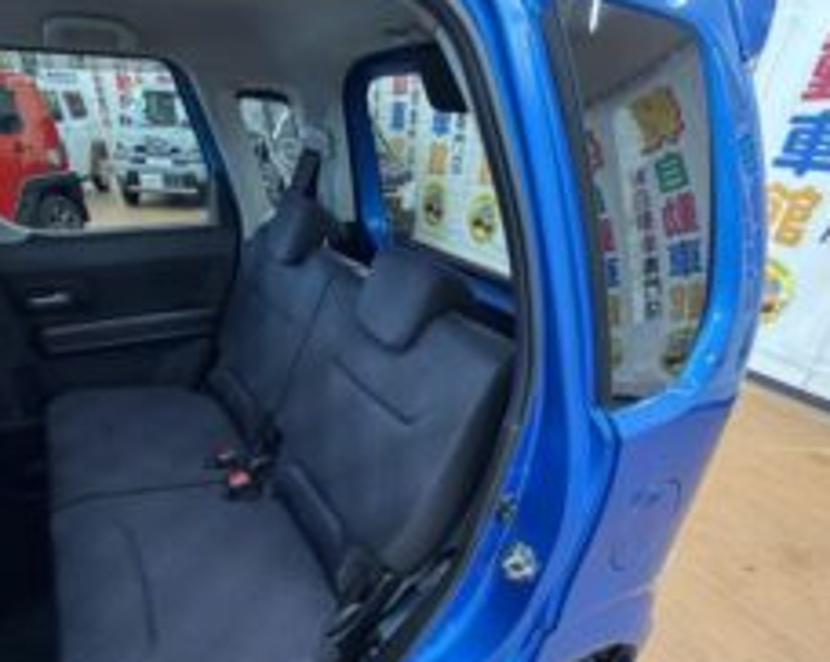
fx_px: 515
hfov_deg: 77.4
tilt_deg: -31.6
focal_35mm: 21
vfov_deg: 63.9
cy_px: 438
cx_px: 371
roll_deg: -2.5
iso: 320
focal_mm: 2.22
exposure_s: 1/50
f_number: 2.2
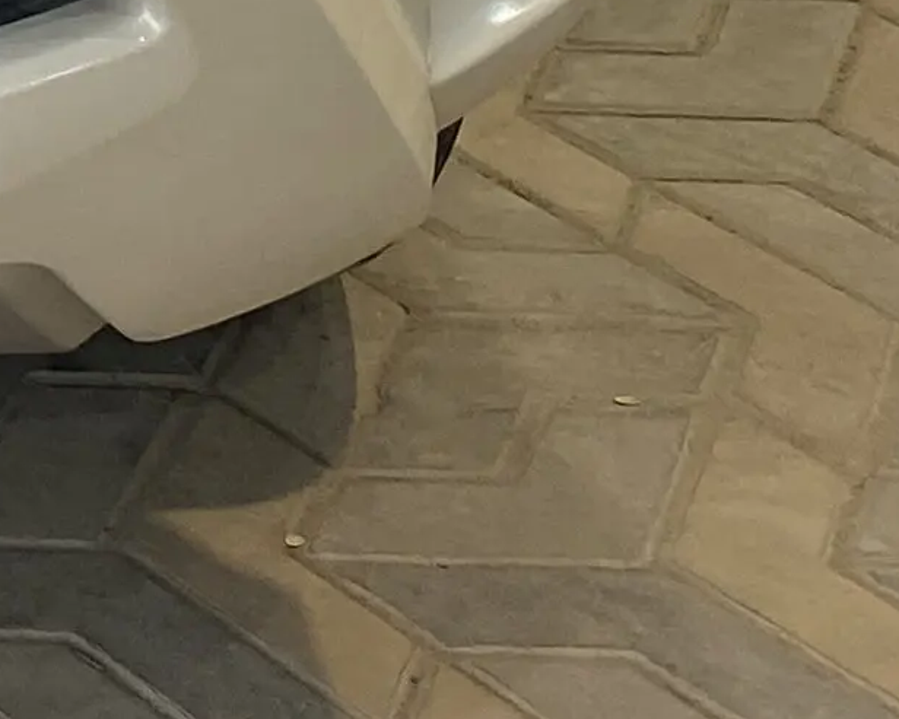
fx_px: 4417
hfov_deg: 10.3
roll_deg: -1.1
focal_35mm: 166
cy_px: -1329
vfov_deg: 8.1
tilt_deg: -10.0
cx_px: -1124
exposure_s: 1/60
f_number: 1.8
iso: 64
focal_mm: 4.25
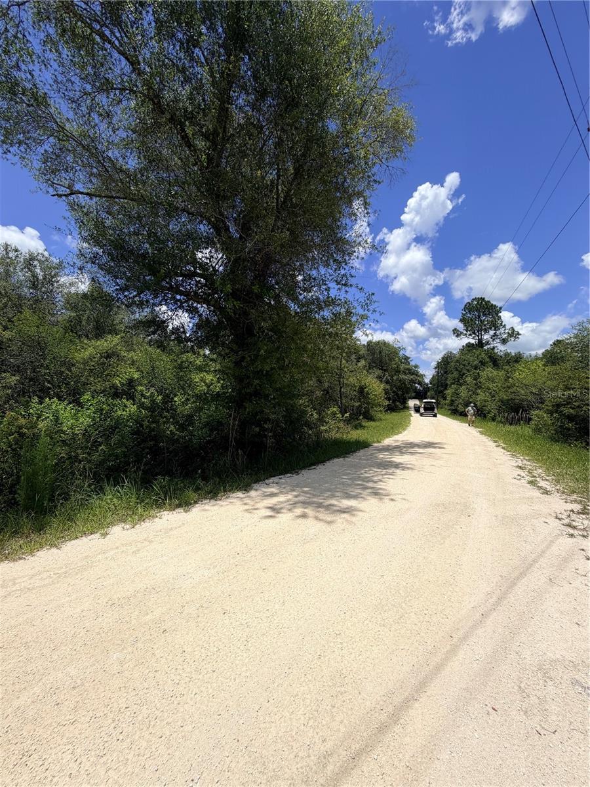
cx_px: 295
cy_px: 394
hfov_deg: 85.7
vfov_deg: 102.1
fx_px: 318
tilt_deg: +2.0
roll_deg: -0.8
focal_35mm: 14
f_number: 2.2
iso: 20
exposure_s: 1/1745
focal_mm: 2.22
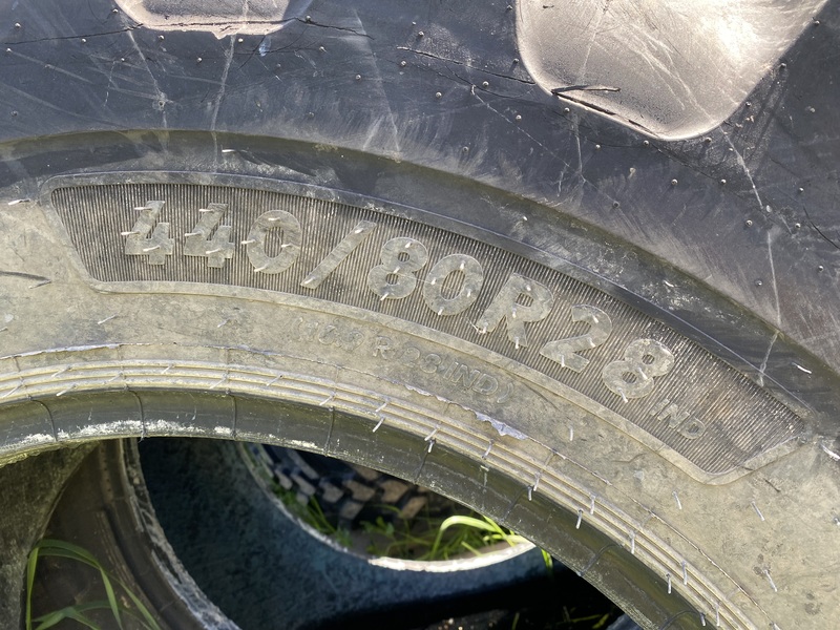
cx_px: 420
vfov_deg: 53.1
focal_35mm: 26
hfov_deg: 67.3
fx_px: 631
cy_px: 315
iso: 40
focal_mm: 4.25
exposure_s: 1/122
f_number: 1.8
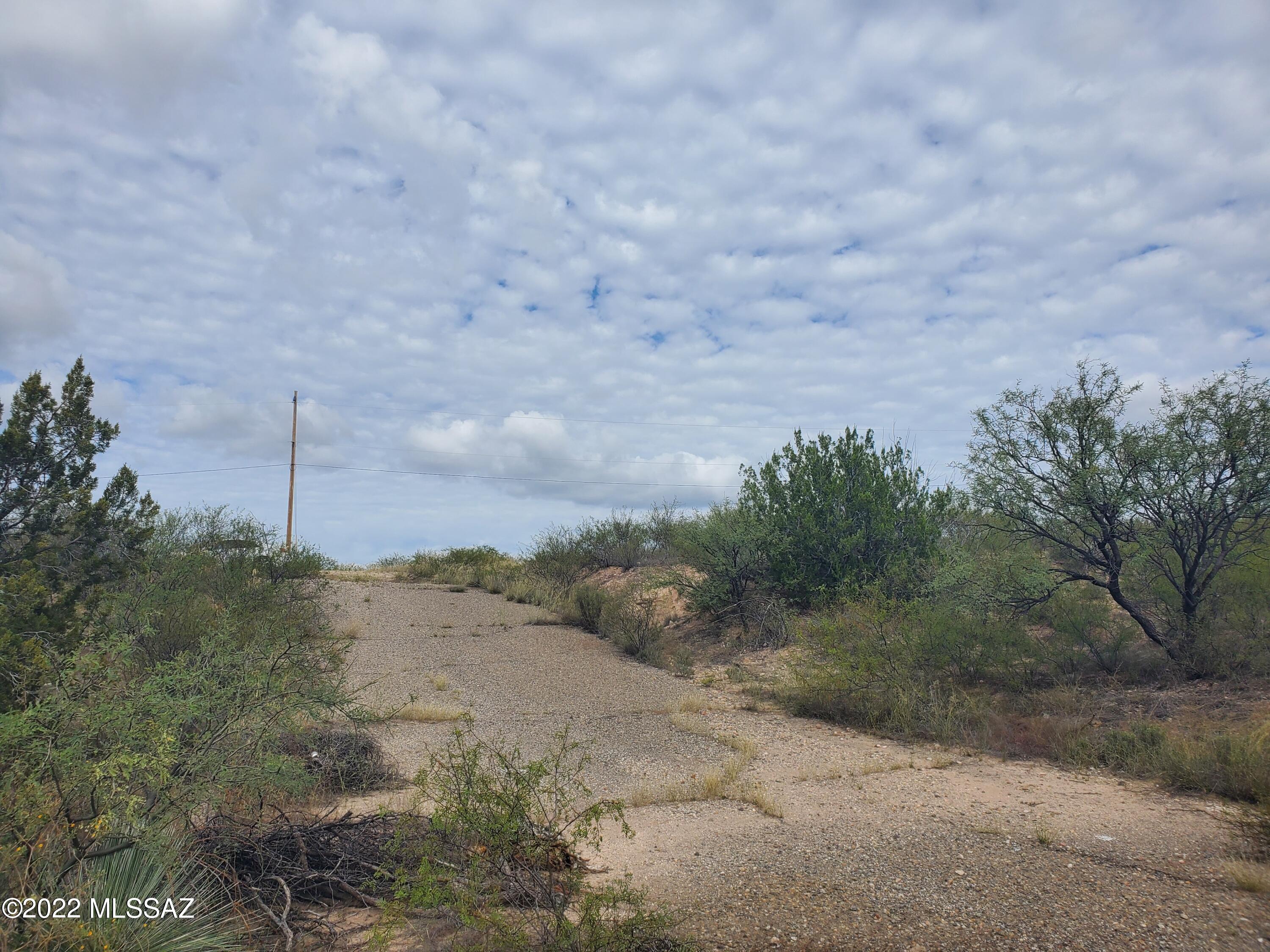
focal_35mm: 26
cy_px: 476
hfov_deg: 67.3
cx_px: 635
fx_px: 954
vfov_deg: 53.1
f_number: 2.4
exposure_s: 1/1989
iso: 50
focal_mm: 4.3
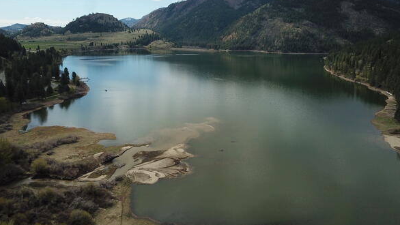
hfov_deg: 66.1
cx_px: 201
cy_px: 110
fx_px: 308
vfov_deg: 40.2
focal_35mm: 29
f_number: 2.2
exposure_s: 1/3205
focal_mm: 4.73
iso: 200
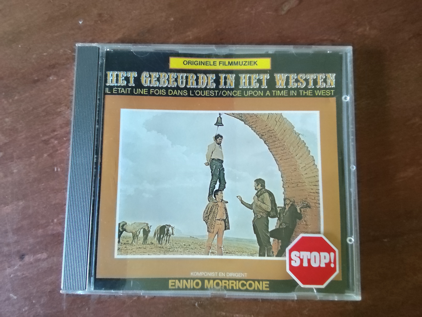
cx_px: 211
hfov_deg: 67.3
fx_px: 317
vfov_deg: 53.1
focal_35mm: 26
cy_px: 158
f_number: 2
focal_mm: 2.78
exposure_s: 1/33.3
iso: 800
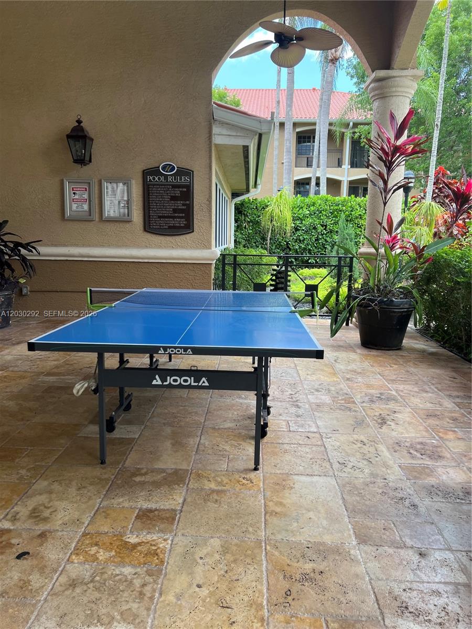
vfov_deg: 67.3
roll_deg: -2.4
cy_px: 314
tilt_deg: -2.3
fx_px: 473
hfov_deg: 53.1
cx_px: 236
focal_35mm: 26
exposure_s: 1/342
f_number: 1.5
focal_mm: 5.7
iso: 50
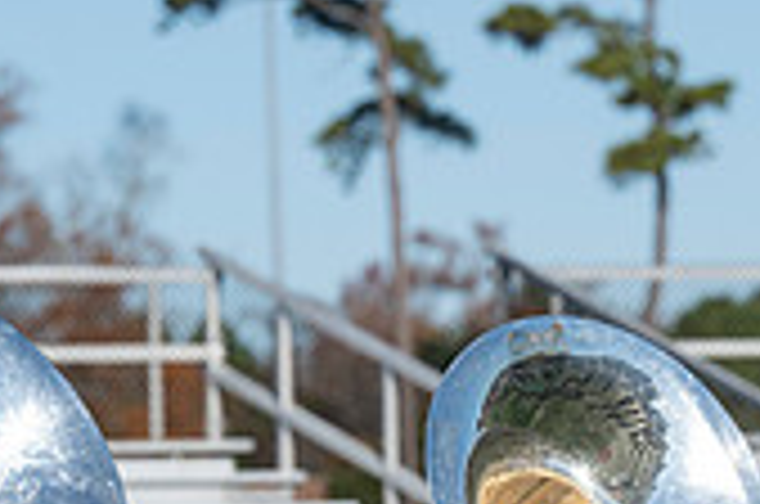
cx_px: 625
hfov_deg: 4.0
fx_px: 10873
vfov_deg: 2.6
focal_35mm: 516
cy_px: 866
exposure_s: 1/2000
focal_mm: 150
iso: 250
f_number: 5
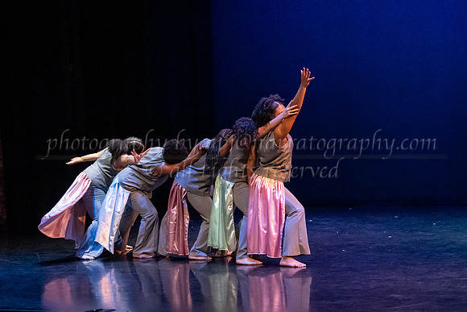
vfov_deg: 16.7
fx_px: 1064
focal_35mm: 82
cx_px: 298
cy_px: 155
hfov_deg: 24.7
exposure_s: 1/400
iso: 6400
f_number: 4
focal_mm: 63
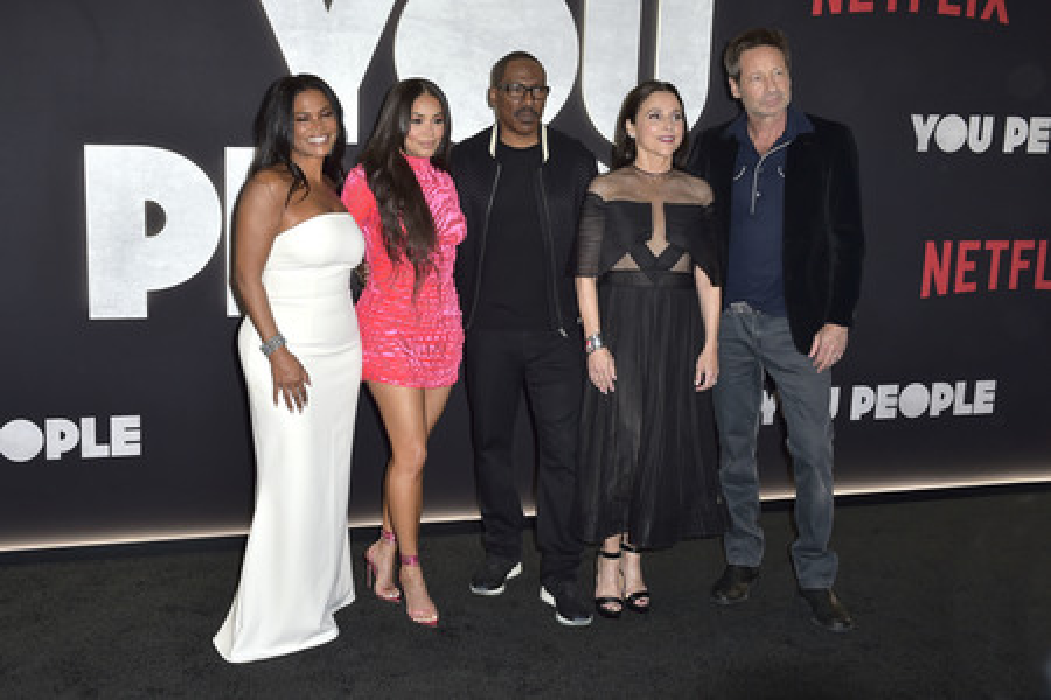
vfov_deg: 37.9
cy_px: 350
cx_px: 526
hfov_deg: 54.4
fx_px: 1022
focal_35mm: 35
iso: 640
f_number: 6.3
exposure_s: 1/250
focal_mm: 35
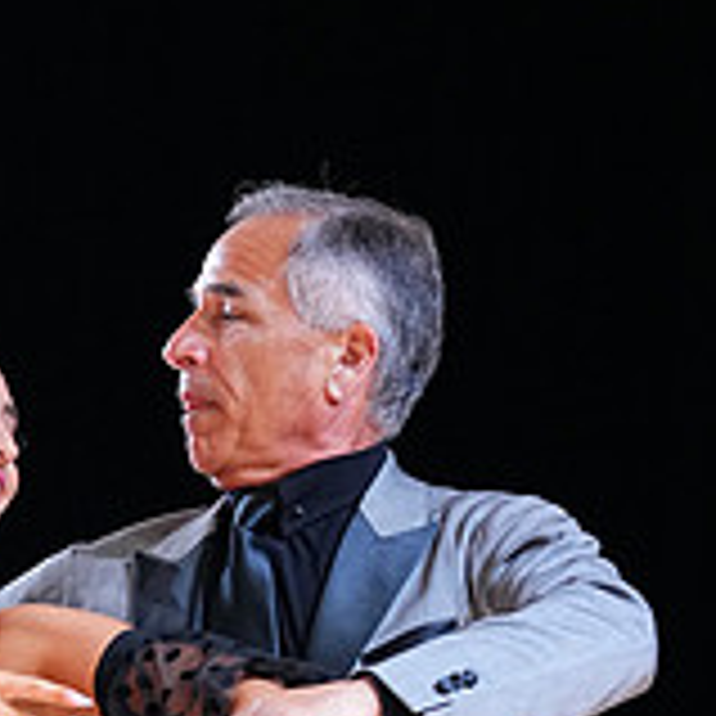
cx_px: 295
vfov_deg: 4.5
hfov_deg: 4.6
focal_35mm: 384
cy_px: 1189
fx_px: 8986
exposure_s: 1/400
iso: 2500
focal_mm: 124
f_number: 4
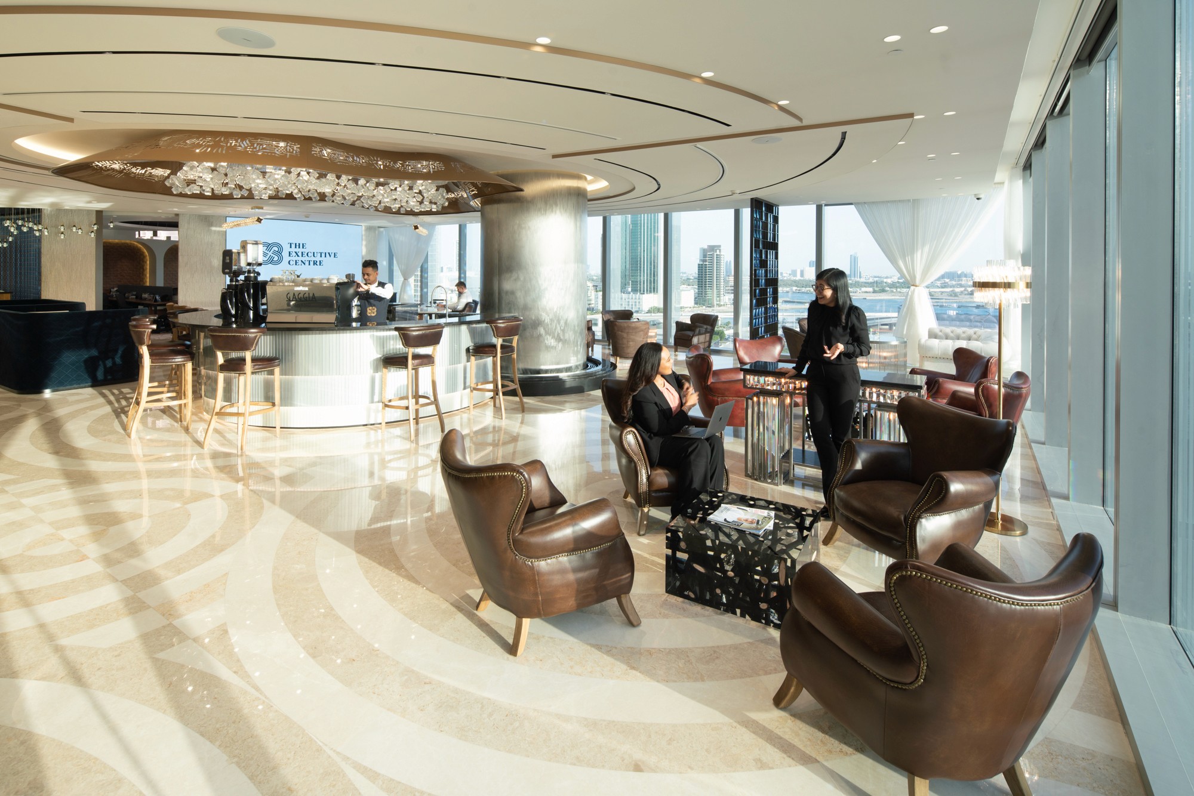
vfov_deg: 70.5
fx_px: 564
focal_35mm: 17
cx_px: 597
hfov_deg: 93.3
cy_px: 398
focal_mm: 17
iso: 100
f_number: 11
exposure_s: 1/15
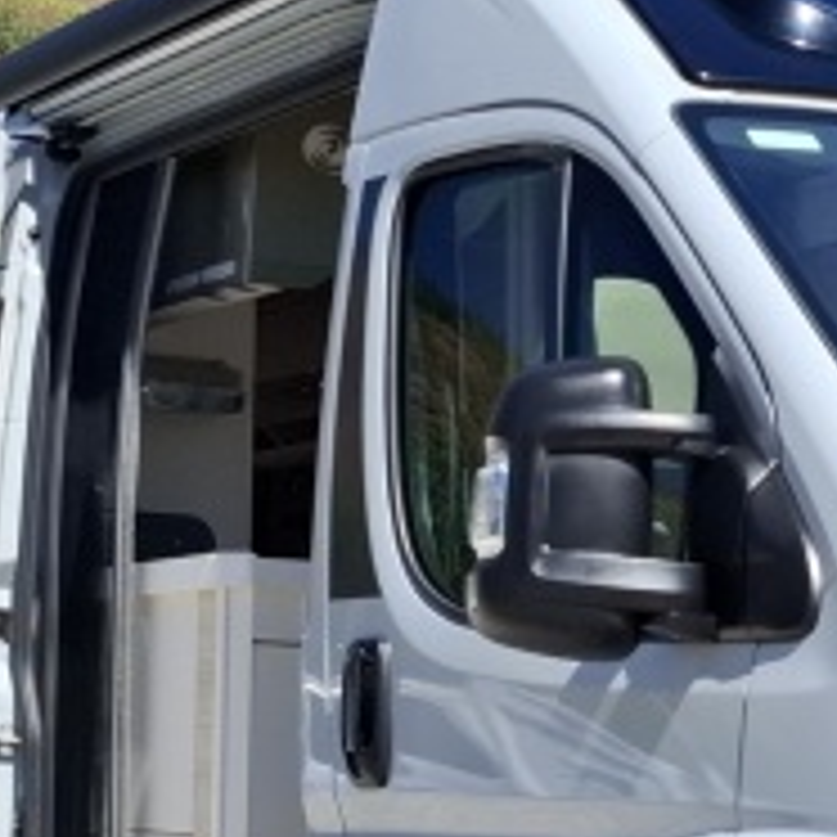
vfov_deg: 24.0
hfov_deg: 23.2
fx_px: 1915
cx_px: 909
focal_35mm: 70
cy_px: 752
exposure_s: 1/2500
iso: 50
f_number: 1.8
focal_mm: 5.54
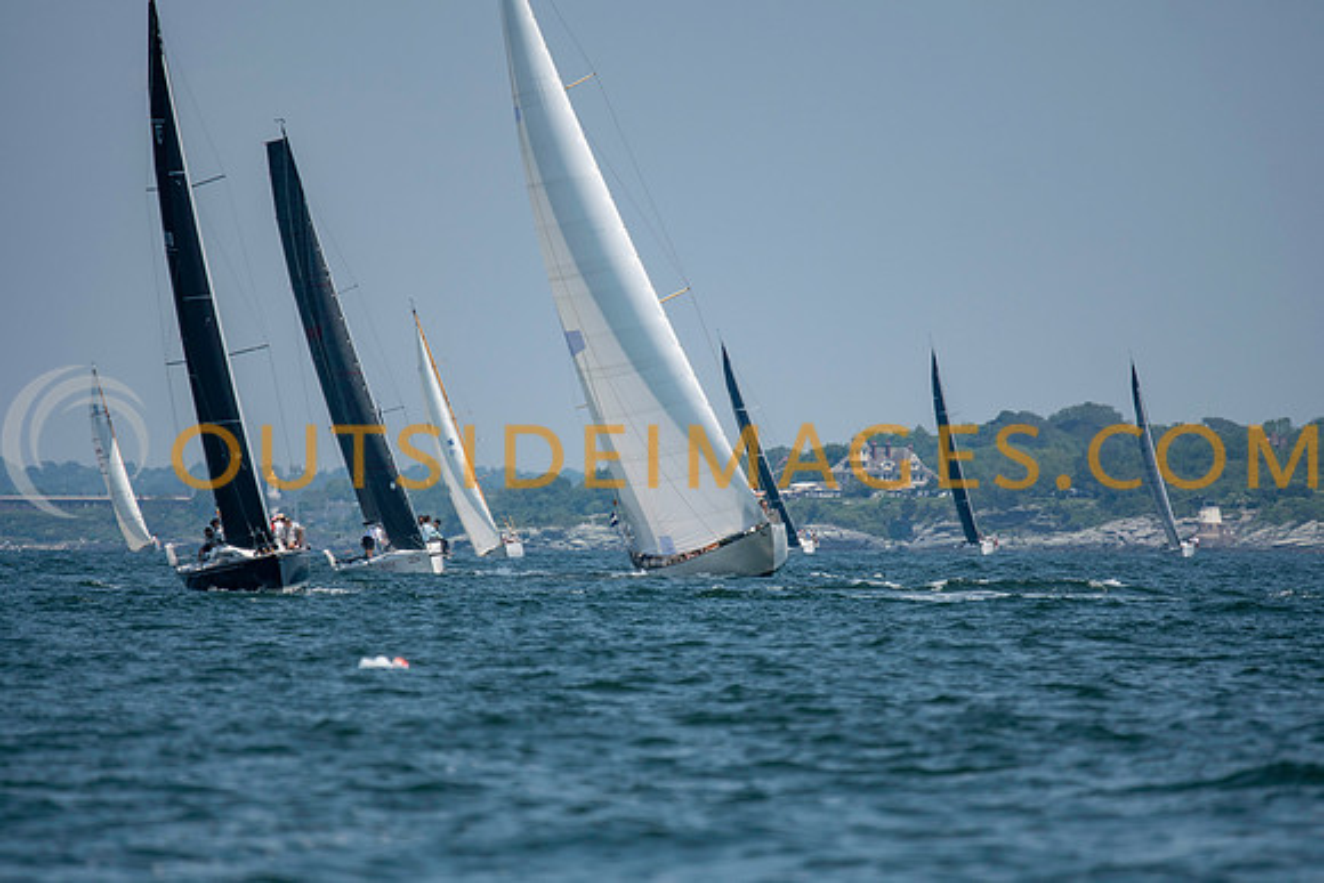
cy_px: 442
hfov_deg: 4.5
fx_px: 16881
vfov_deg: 3.0
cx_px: 662
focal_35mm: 459
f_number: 4
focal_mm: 300
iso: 200
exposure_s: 1/4000
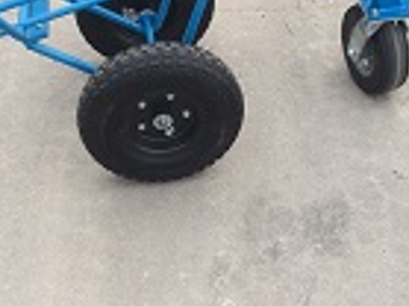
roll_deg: +2.3
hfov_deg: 26.7
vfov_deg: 19.7
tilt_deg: -34.4
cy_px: 18
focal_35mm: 73
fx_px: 862
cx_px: 230
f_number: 2.2
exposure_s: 1/641
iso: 32
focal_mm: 4.15
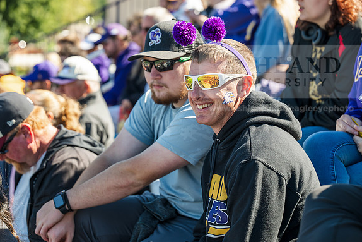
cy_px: 122
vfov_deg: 14.3
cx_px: 180
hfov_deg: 21.2
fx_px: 966
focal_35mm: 96
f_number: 4.5
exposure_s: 1/400
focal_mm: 95
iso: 160
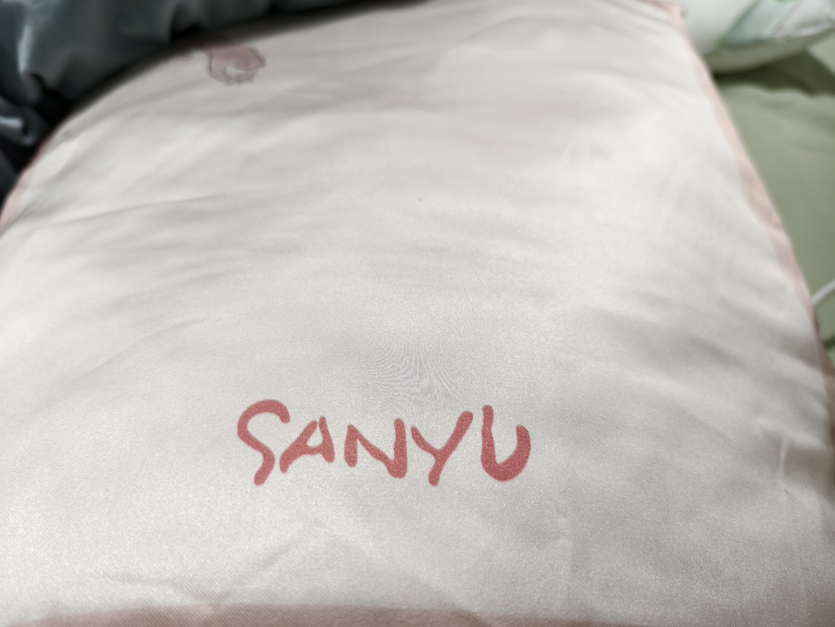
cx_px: 418
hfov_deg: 73.9
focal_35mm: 23
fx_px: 555
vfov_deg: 58.9
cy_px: 314
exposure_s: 1/50
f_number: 1.57
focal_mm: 5.6
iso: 878
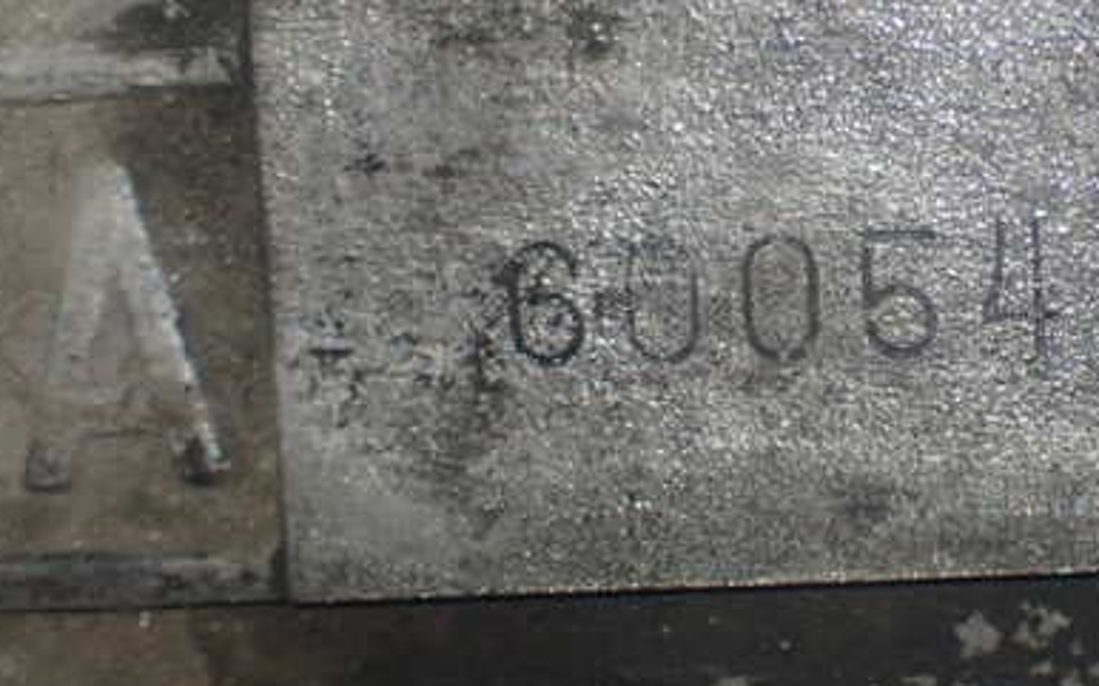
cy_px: 225
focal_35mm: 127
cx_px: 789
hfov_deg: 16.4
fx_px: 3803
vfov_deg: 10.3
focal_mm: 13.65
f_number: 4.1
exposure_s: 1/30
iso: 800
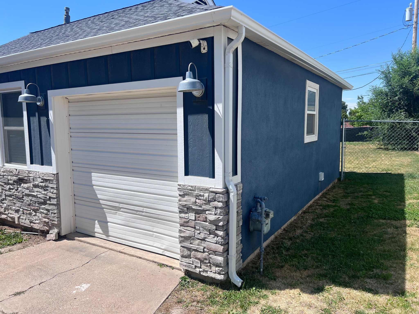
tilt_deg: -7.4
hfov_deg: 67.3
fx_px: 315
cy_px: 157
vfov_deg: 53.1
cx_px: 210
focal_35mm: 26
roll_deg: +0.6
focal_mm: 5.7
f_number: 1.5
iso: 50
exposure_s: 1/3968
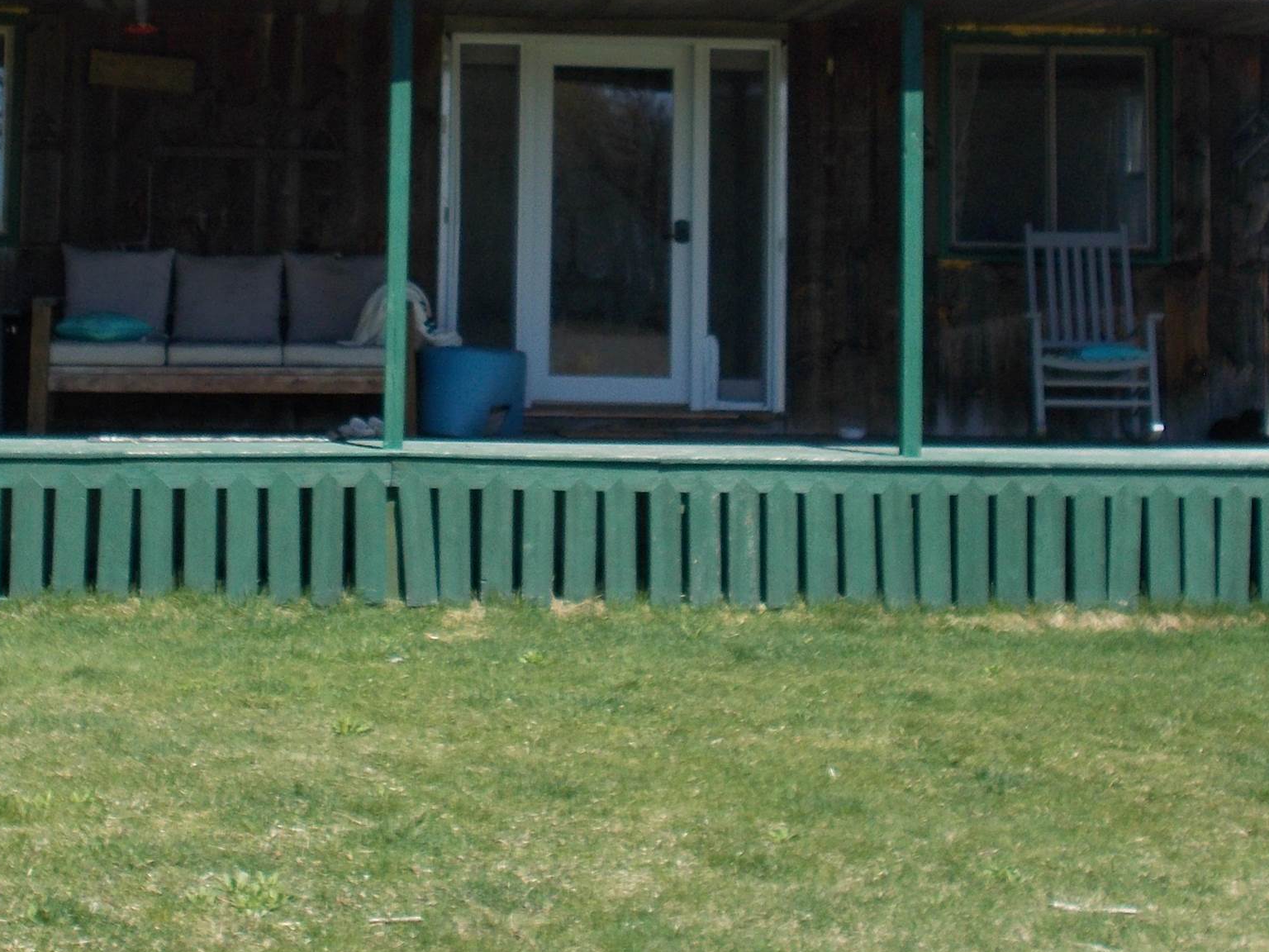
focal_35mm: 78
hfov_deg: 24.9
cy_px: 62
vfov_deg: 18.5
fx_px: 2859
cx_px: 403
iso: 80
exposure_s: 1/80
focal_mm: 6.9
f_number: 9.8
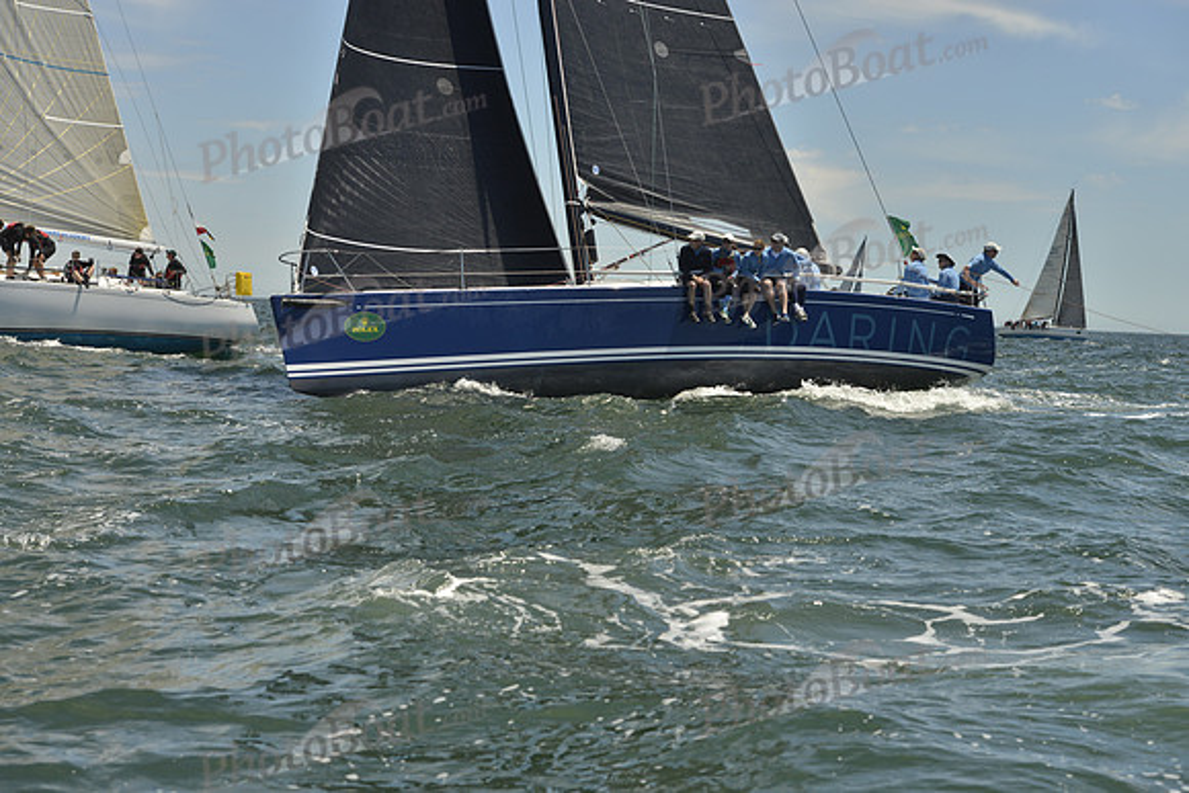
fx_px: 2312
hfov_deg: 28.8
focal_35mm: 70
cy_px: 396
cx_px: 594
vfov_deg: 19.5
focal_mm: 70
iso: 280
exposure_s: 1/1600
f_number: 8
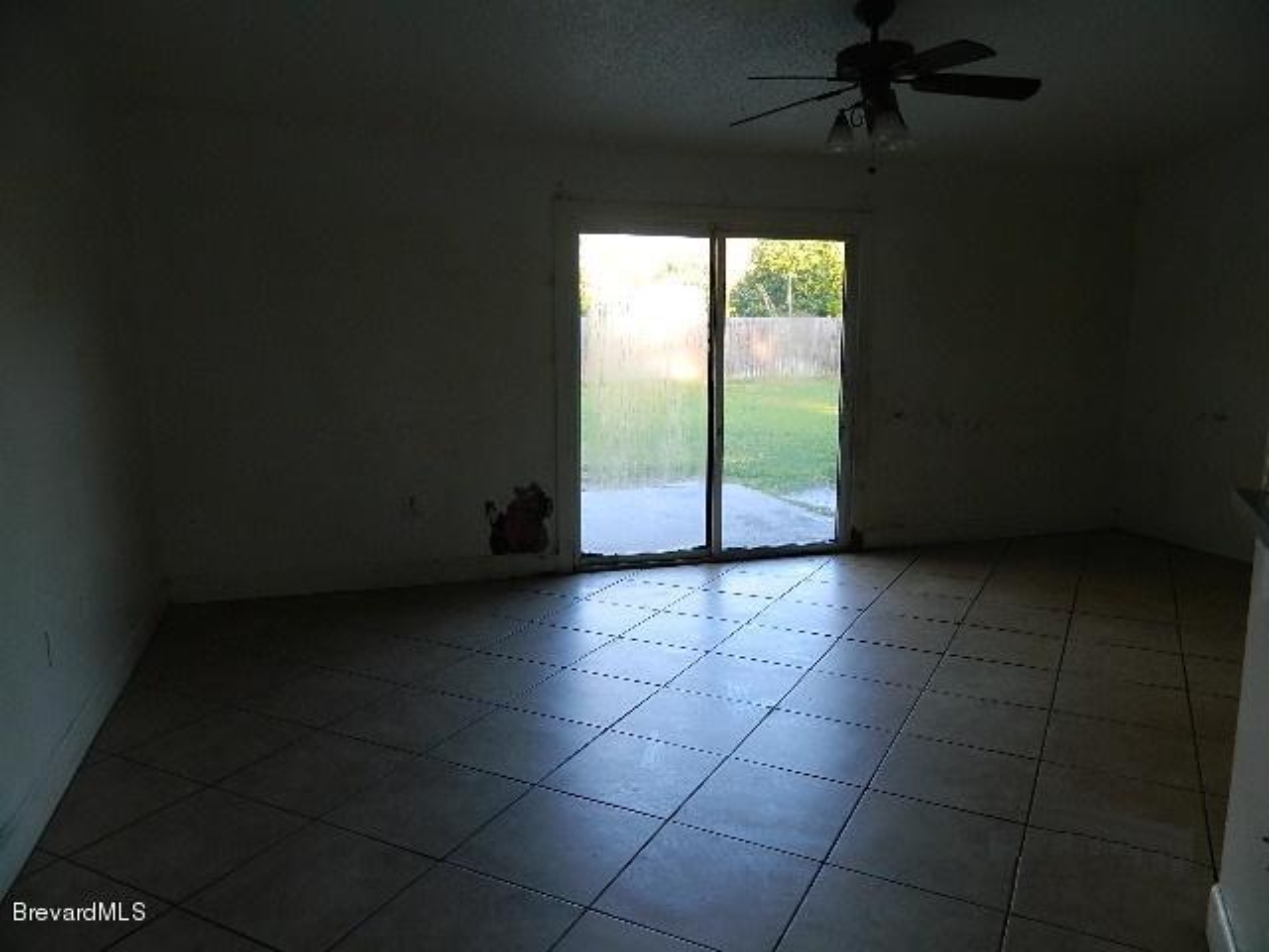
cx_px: 634
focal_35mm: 25
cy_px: 476
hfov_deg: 69.4
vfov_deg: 54.9
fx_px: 916
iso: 80
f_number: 3.1
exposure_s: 1/40
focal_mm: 4.5
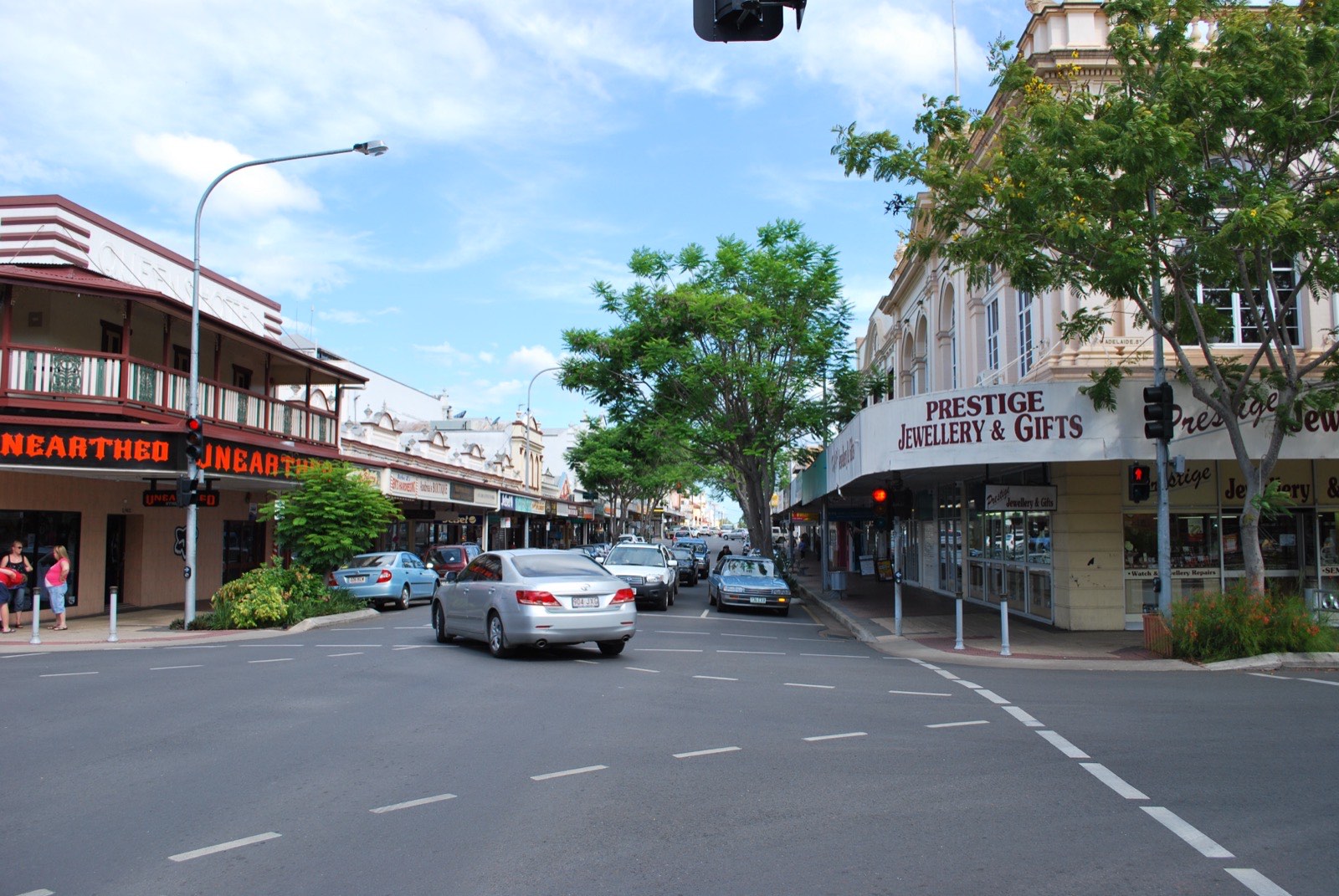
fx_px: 1117
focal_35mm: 30
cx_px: 670
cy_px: 448
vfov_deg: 43.7
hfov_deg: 61.9
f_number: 7.1
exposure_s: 1/200
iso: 100
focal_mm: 20
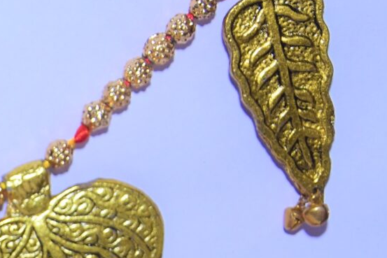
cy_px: 544
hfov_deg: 7.4
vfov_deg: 5.1
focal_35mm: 264
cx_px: -479
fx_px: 2839
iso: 250
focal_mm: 38
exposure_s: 1/125
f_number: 5
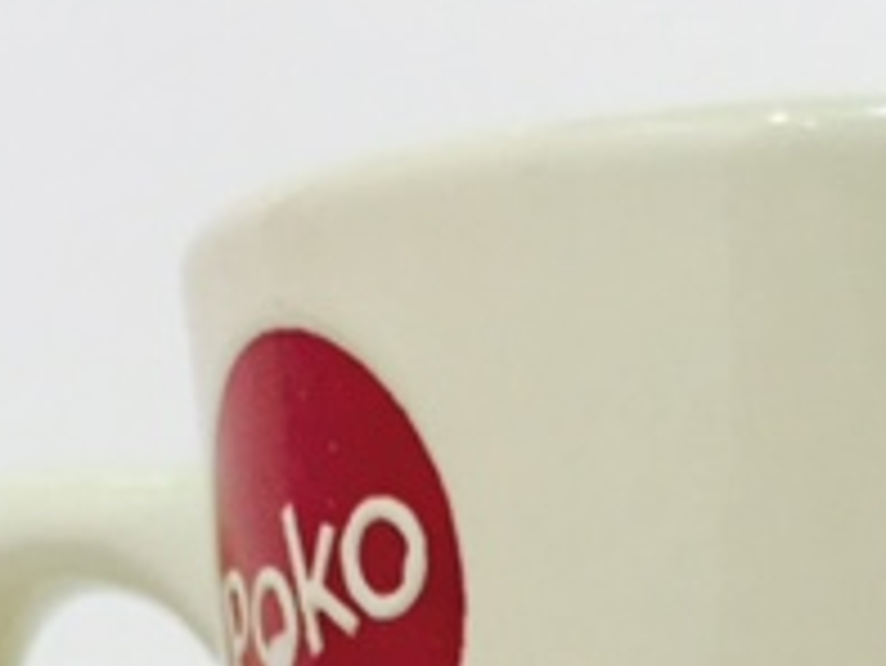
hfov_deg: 20.7
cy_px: 1012
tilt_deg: -3.8
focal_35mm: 94
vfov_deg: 14.6
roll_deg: -1.5
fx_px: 2407
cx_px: 657
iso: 64
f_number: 2.2
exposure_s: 1/33
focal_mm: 4.15
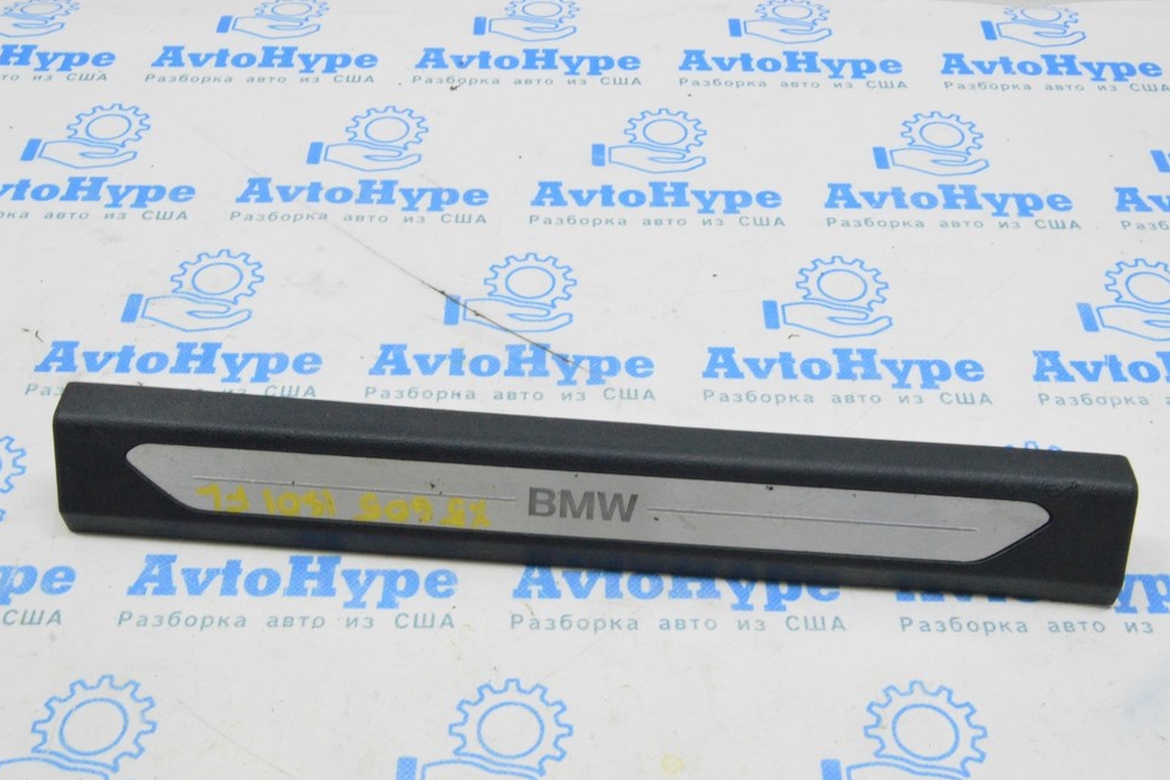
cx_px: 591
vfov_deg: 29.2
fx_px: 1495
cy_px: 394
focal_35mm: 46
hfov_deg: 42.7
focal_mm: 30
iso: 6400
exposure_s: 1/20
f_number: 20
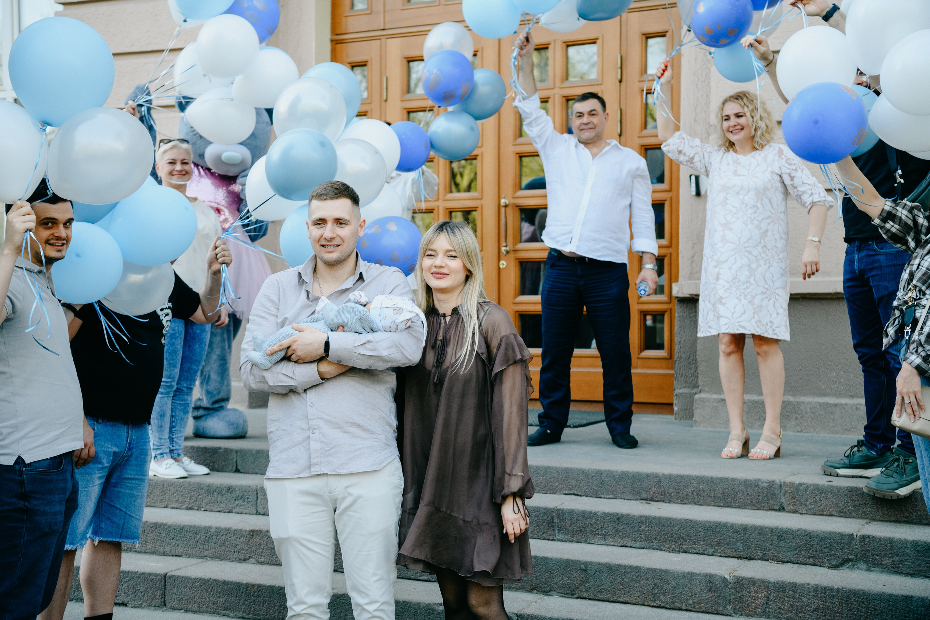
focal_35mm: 50
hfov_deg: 39.6
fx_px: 1292
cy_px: 310
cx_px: 465
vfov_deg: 27.0
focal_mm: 50
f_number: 4
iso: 320
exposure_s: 1/400
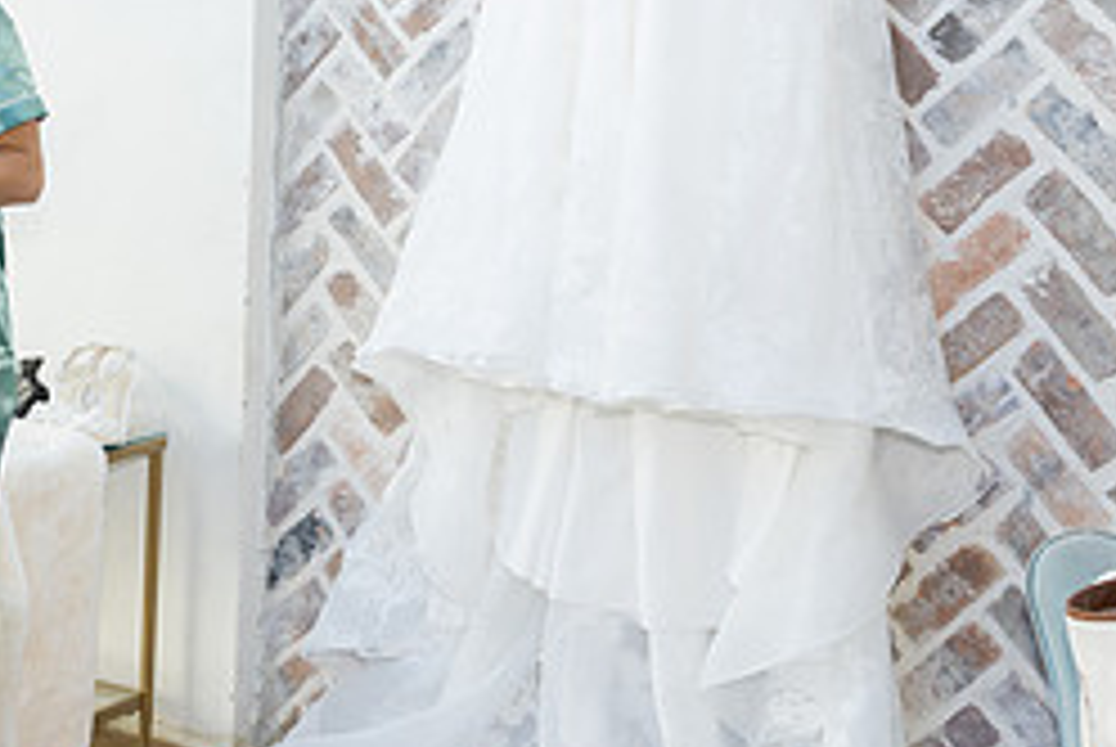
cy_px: 215
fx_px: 2204
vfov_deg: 19.1
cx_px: 176
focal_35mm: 71
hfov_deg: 27.7
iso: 640
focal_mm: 29
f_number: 5.6
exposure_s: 1/125
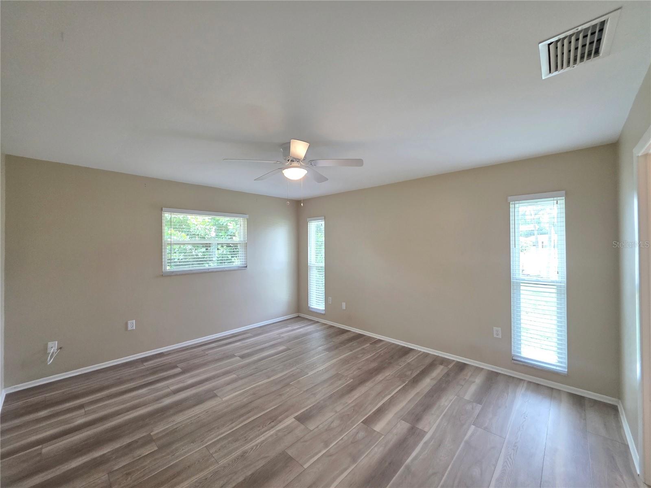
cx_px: 326
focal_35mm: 13
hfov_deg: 106.2
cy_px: 244
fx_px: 244
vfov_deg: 89.9
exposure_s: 1/120
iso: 250
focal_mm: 2.2
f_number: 1.9
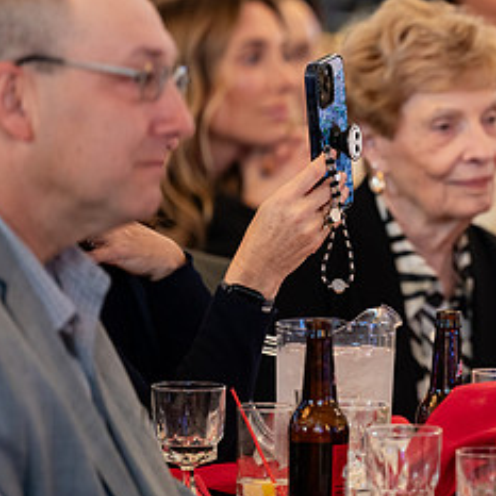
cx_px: 556
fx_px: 6857
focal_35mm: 423
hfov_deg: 4.1
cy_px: 170
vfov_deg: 4.1
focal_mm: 200
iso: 1250
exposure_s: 1/125
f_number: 3.2
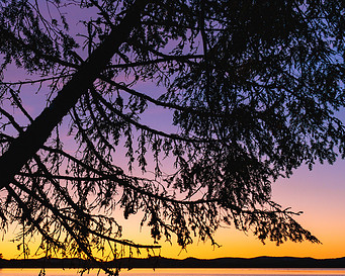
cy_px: 179
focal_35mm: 58
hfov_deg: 31.7
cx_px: 74
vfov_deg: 26.1
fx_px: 592
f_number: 8
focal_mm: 24
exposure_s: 1/30
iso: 200
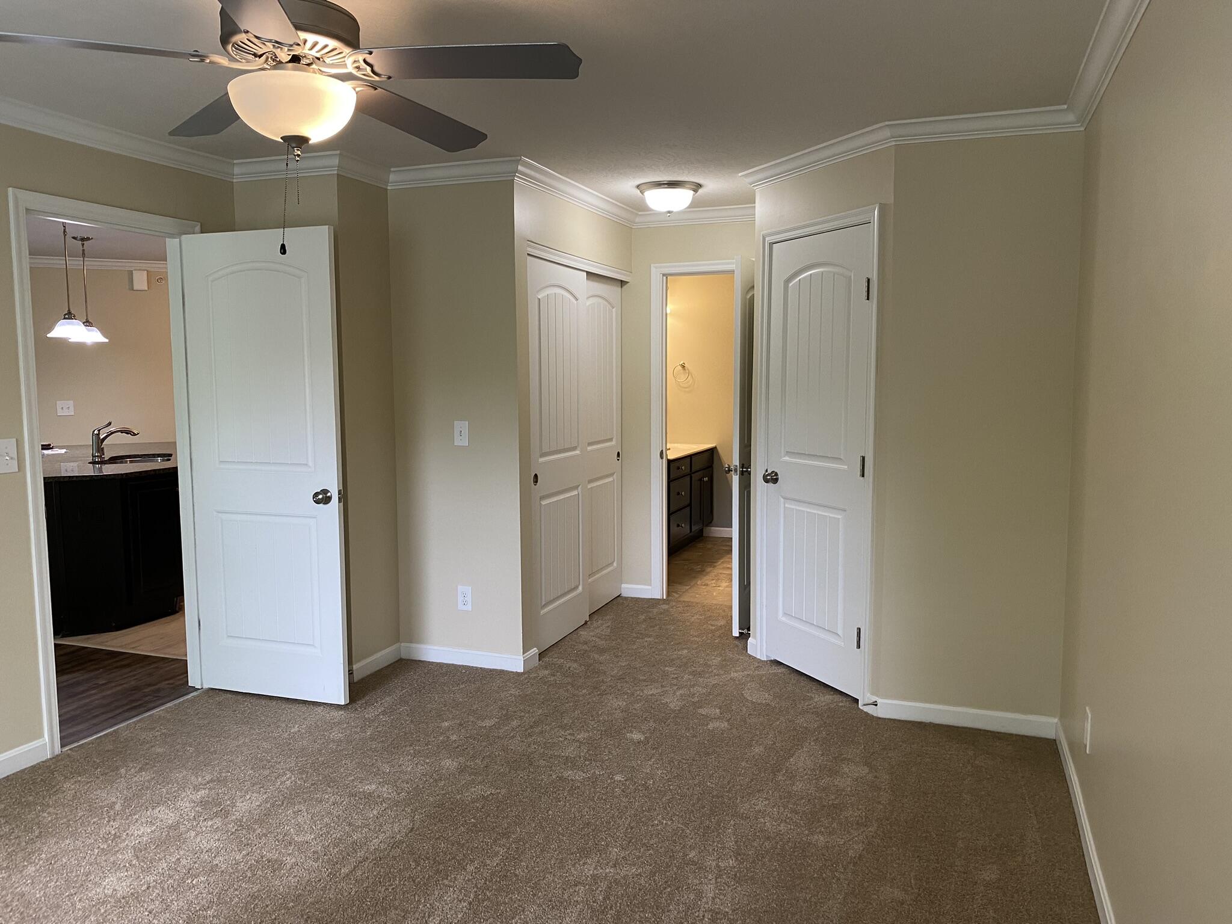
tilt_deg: -4.8
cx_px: 616
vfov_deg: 53.1
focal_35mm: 26
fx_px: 925
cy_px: 462
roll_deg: +0.0
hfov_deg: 67.3
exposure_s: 1/60
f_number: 1.8
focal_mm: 4.25
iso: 80
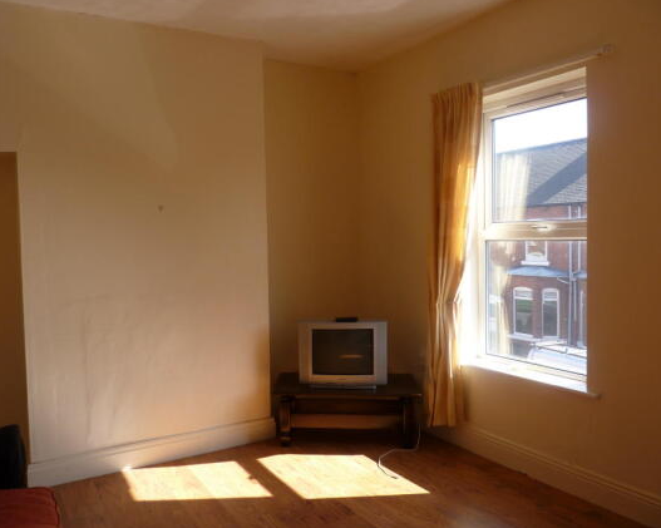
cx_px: 300
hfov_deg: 64.0
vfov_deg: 53.1
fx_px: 528
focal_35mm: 27
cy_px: 267
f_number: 3.5
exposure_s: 1/100
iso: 80
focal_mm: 4.1
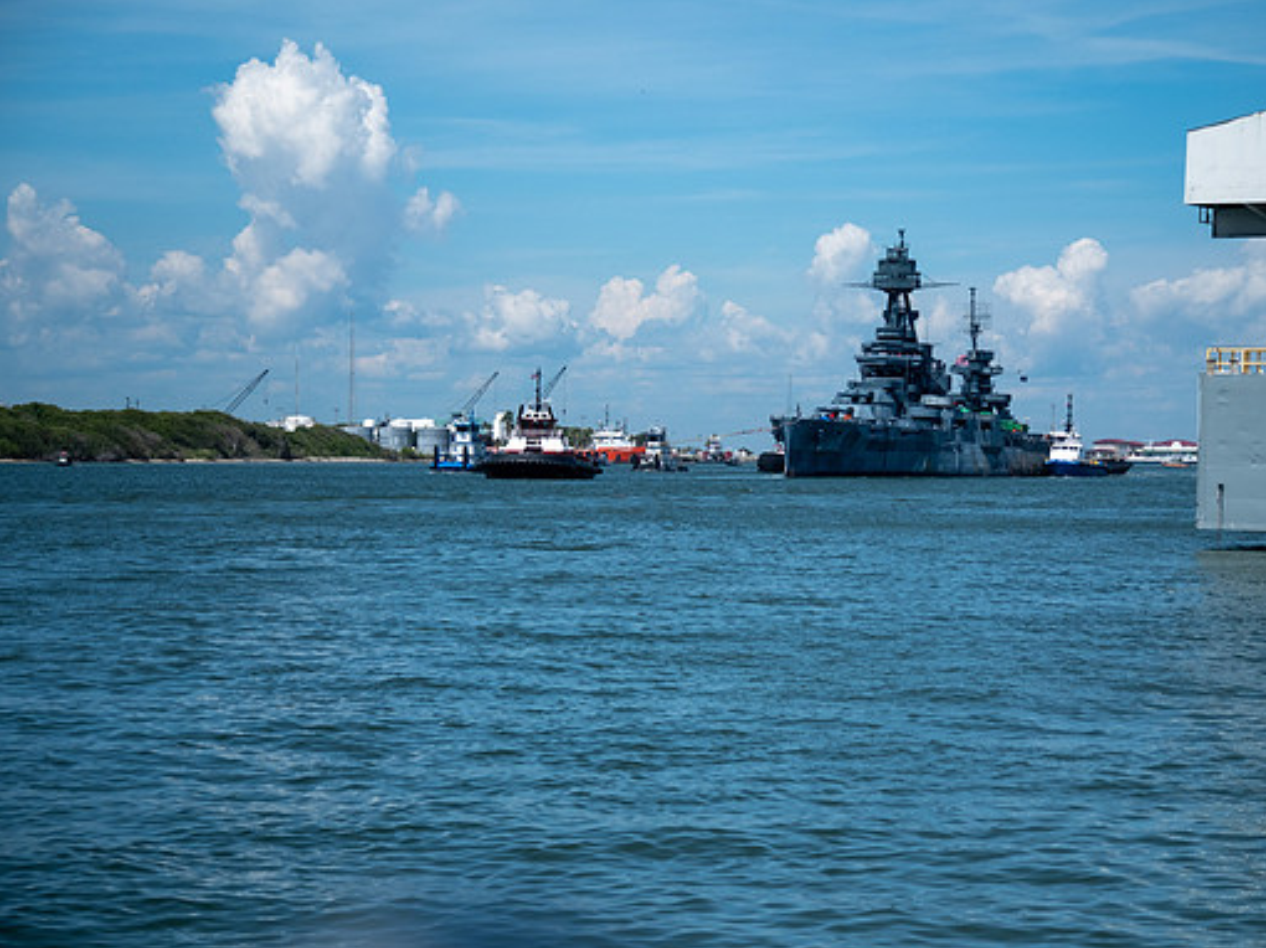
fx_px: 3802
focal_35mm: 104
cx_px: 698
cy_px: 478
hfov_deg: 18.9
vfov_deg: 14.2
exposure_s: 1/4700
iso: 160
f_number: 4
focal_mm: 63
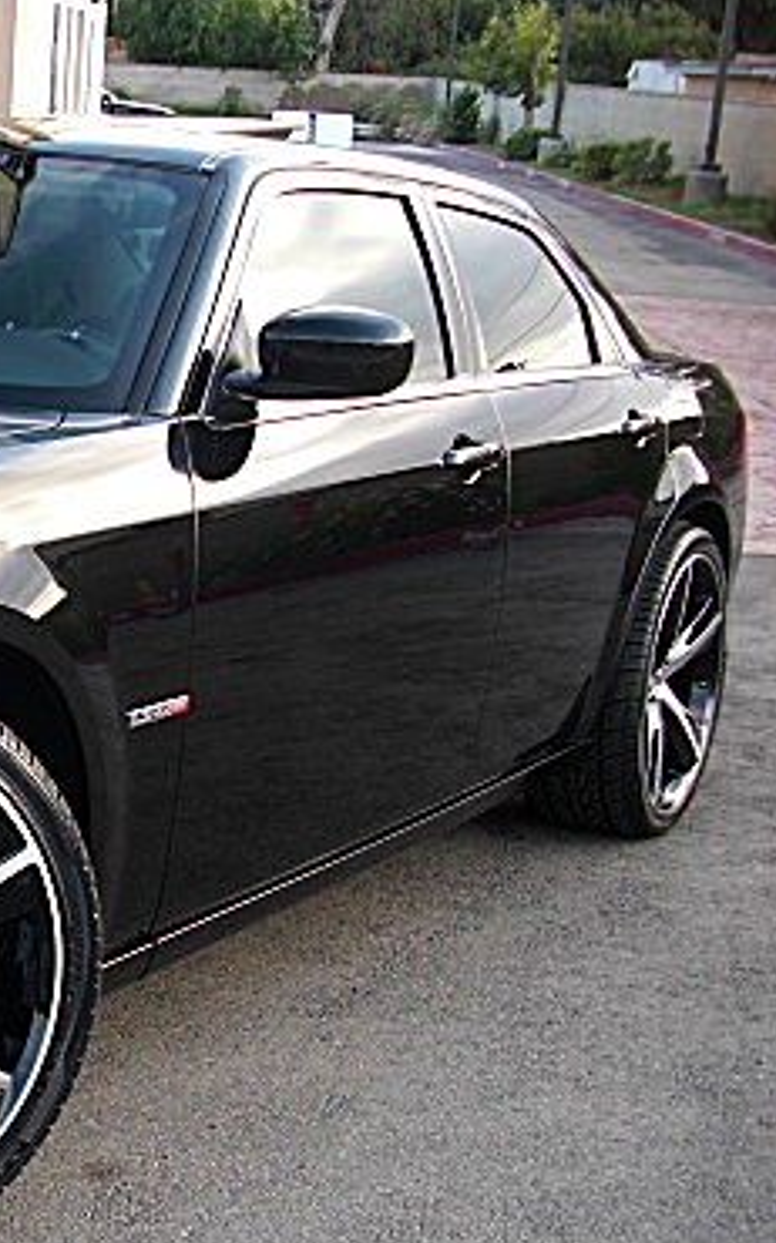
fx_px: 2235
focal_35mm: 66
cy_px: 719
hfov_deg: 18.1
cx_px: -296
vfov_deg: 31.0
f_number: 2.8
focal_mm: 6.3
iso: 50
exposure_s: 1/80
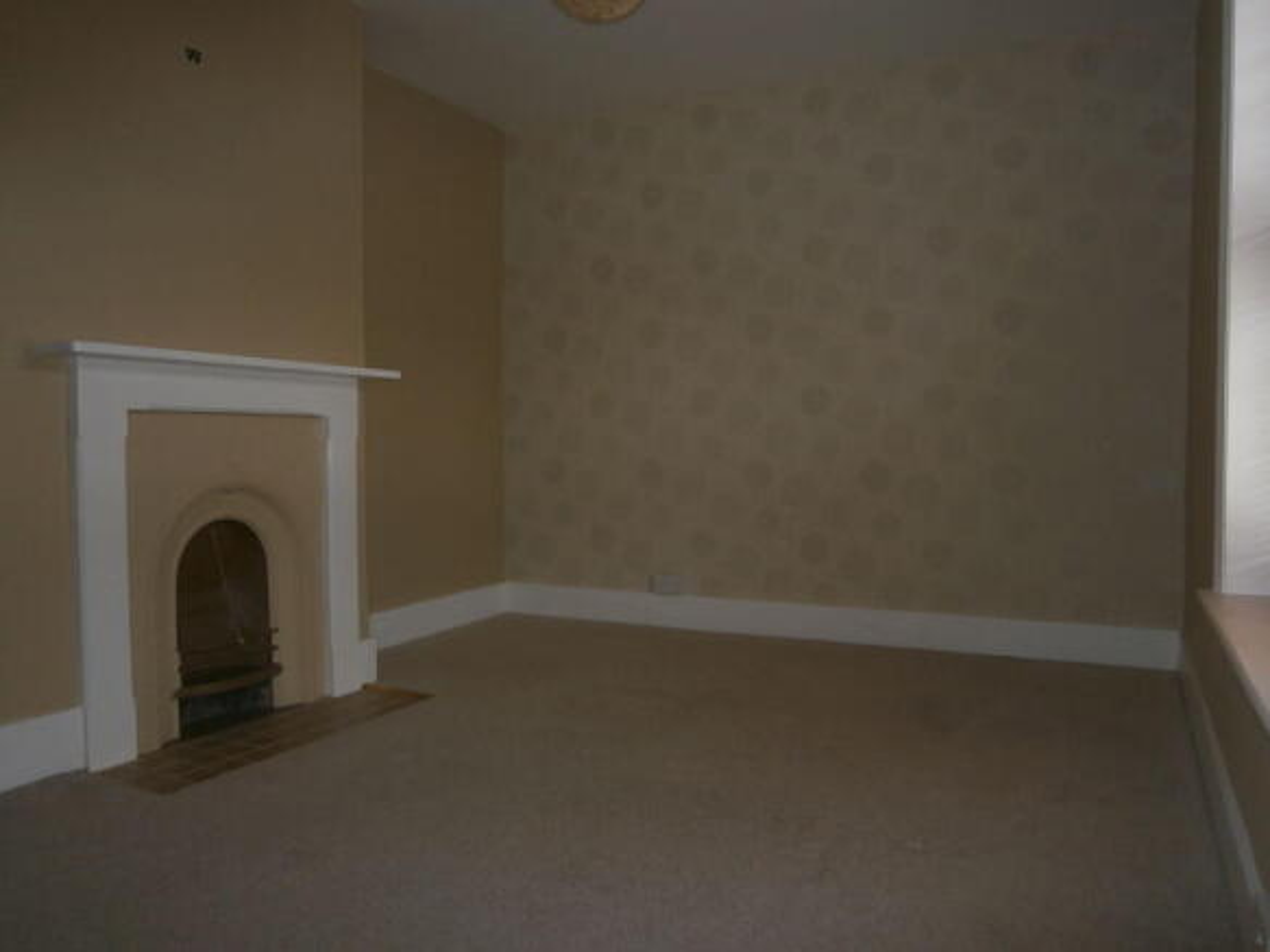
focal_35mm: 26
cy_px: 476
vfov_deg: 53.0
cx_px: 635
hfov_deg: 67.3
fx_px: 954
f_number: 2.8
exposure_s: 1/30
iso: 80
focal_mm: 4.7
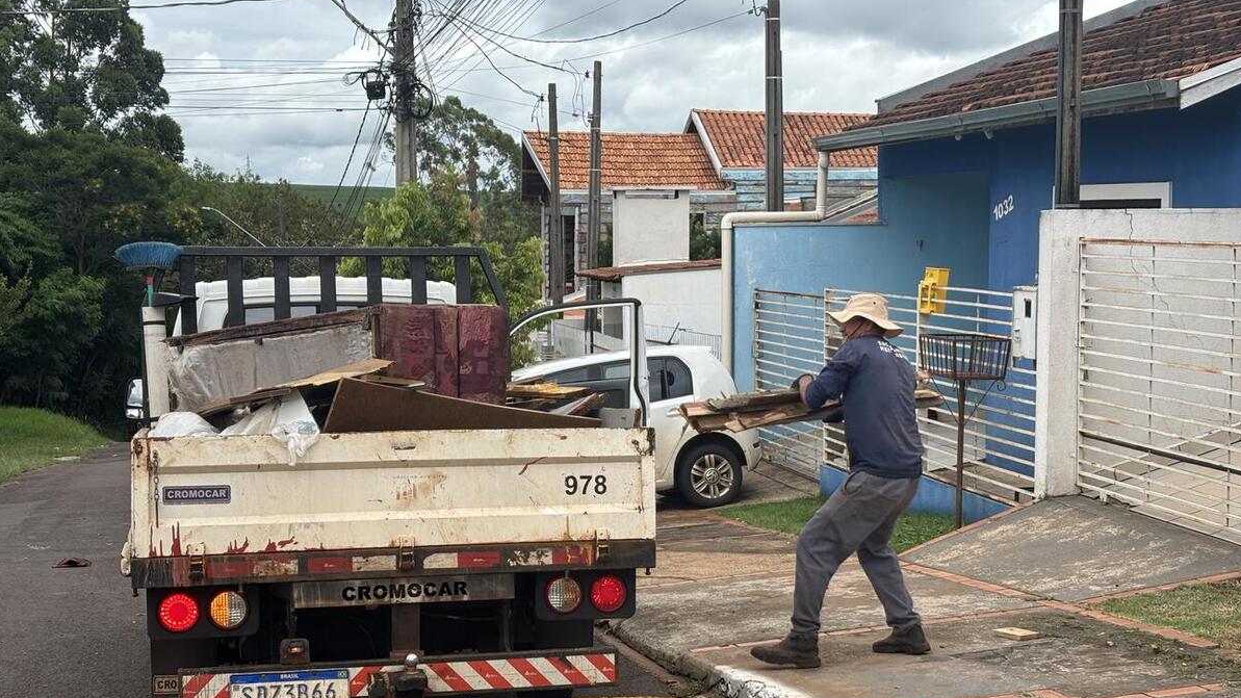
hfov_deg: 36.6
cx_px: 622
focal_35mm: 57
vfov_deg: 21.0
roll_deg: +0.1
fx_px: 1876
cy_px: 426
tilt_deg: -7.0
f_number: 1.6
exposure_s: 1/1479
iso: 32
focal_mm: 5.96
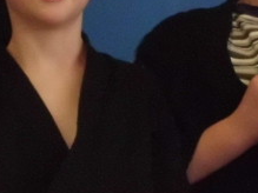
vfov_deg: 3.3
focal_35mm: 445
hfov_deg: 4.5
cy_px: 220
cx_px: 181
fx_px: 3315
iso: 400
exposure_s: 1/60
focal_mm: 16.8
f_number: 5
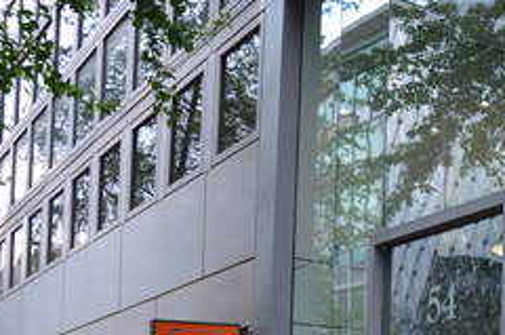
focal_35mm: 72
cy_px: 429
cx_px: 579
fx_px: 1008
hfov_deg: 25.7
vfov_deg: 17.7
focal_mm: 18
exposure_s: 1/60
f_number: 4
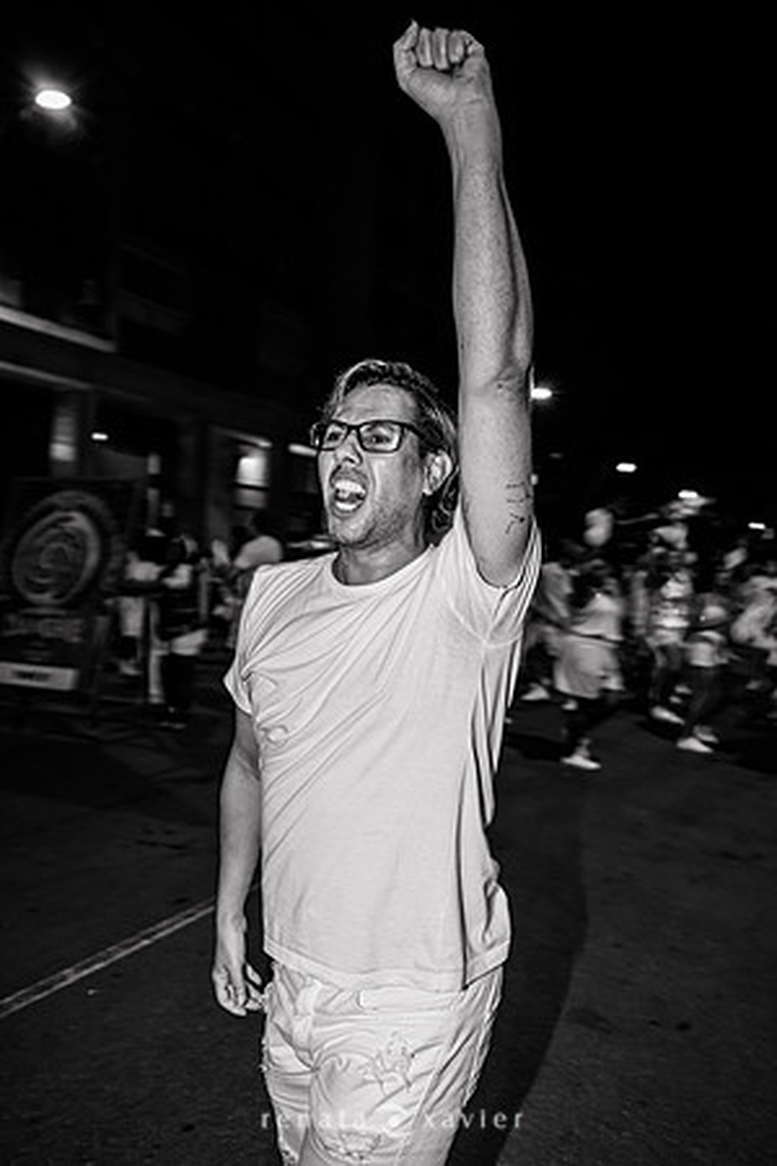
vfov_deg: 62.8
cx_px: 388
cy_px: 583
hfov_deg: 44.3
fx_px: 955
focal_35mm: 30
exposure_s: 1/40
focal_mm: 29.5
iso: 320
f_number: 4
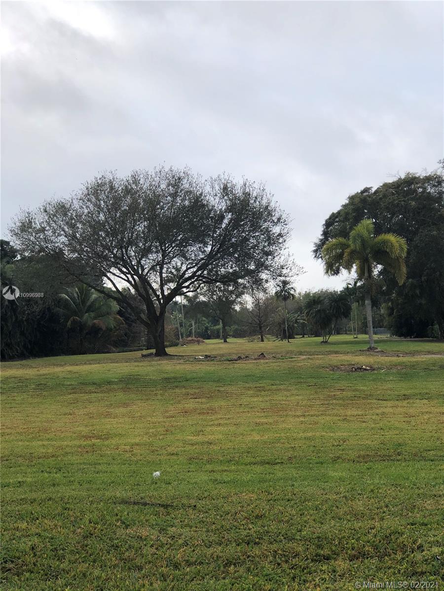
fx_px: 975
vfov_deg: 33.8
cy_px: 296
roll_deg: +1.9
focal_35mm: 57
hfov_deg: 25.7
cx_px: 222
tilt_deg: +3.6
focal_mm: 6.6
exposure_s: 1/528
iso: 20
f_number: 2.8
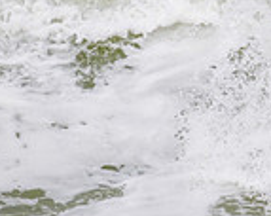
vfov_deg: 0.5
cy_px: -1
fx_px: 24421
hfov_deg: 0.6
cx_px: 497
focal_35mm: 3049
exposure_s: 1/2000
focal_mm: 800
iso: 720
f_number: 11
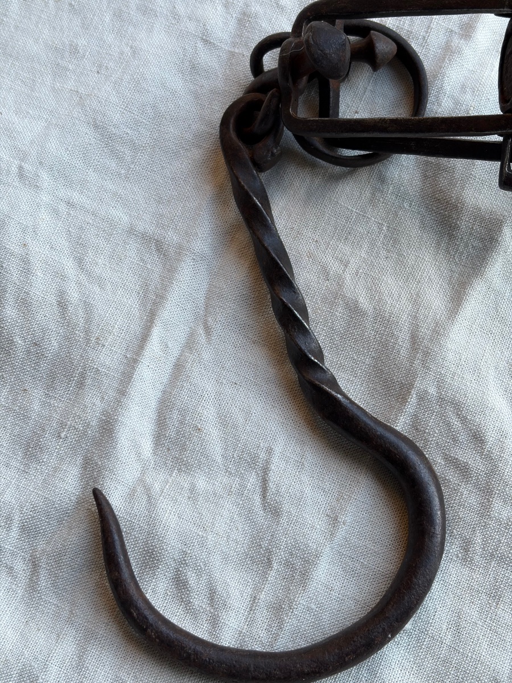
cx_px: 256
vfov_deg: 36.8
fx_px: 1025
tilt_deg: -77.6
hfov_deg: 28.0
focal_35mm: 52
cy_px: 342
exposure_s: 1/93
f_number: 1.6
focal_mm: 5.96
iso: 50
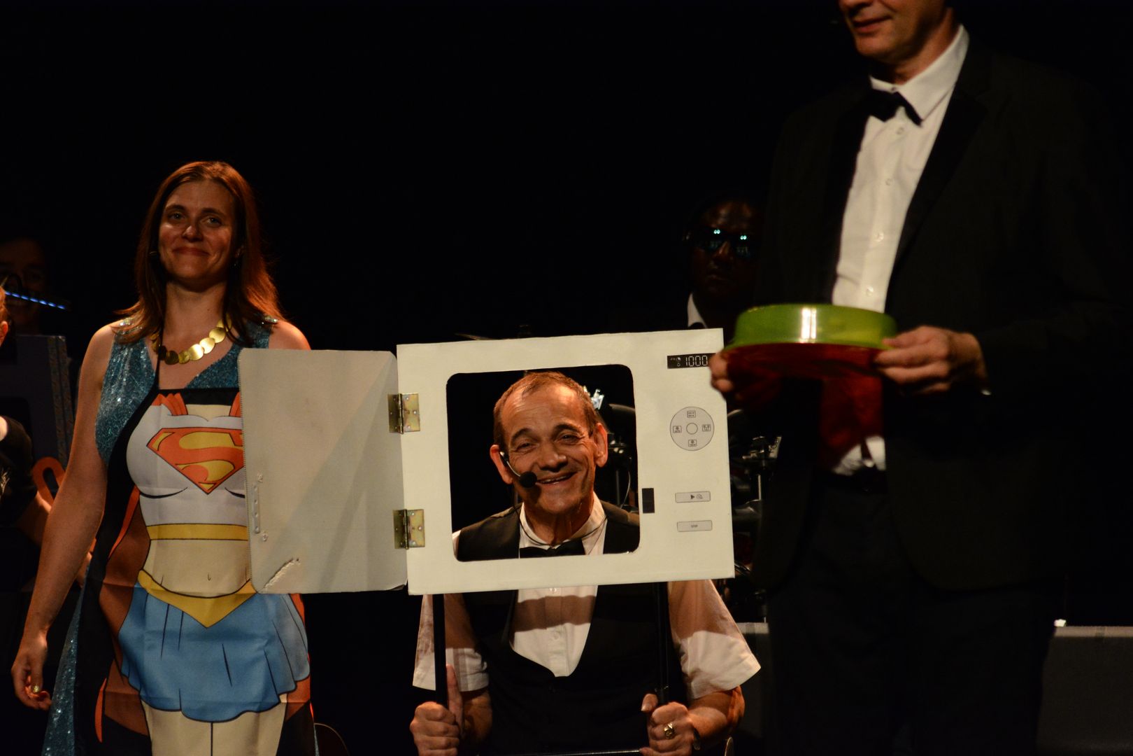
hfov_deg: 9.1
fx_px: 7081
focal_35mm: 225
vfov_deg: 6.1
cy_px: 378
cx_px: 566
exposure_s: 1/320
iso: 3200
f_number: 4.5
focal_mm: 150
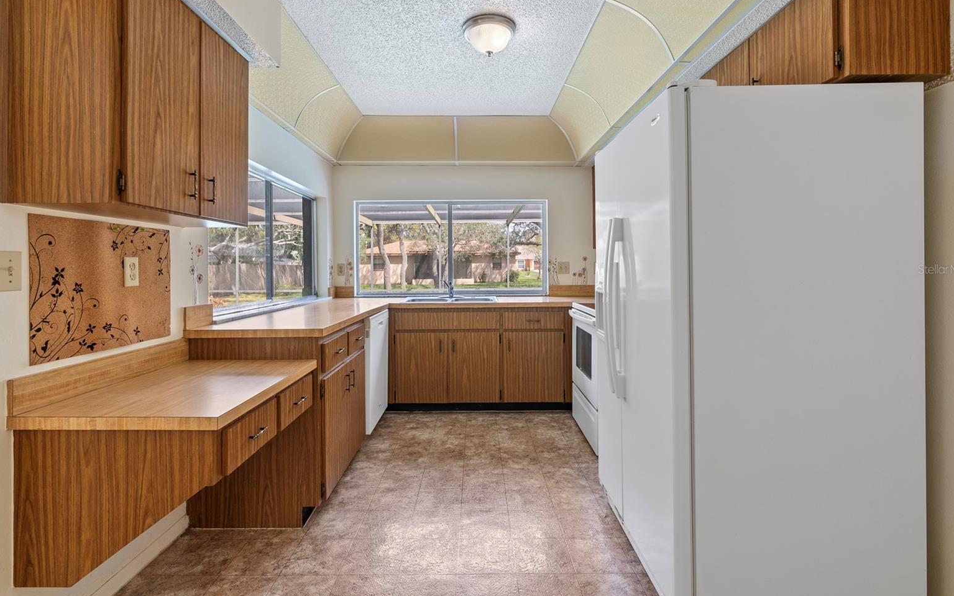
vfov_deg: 67.9
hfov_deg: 94.4
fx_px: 442
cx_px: 476
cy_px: 269
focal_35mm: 17
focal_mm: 16
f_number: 8
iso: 640
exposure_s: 1/4
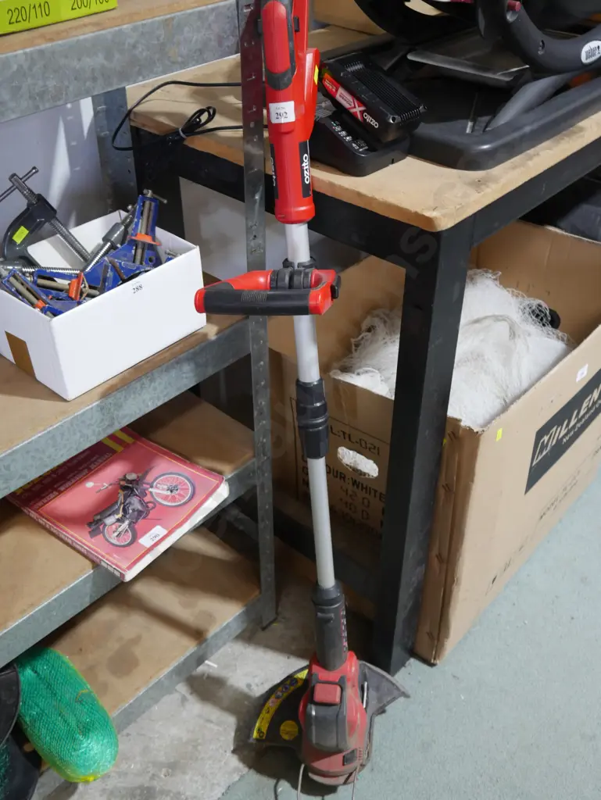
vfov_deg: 51.3
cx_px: 300
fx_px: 833
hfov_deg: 39.7
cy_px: 400
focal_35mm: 36
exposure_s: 1/60
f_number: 4
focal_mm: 18
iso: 1000
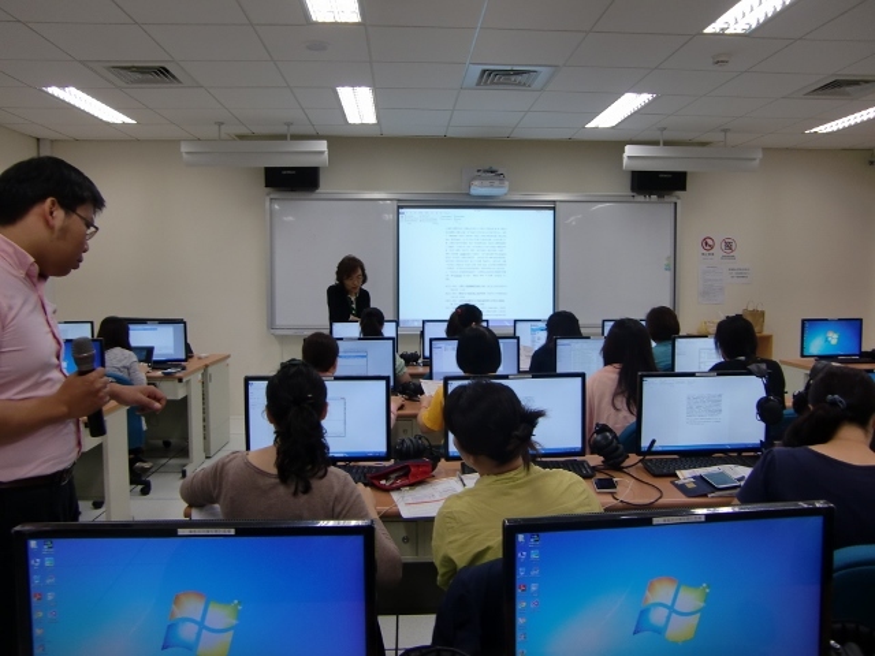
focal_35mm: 28
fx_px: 708
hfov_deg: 63.4
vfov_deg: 49.7
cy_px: 328
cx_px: 438
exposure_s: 1/60
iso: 80
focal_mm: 4.9
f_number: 2.6
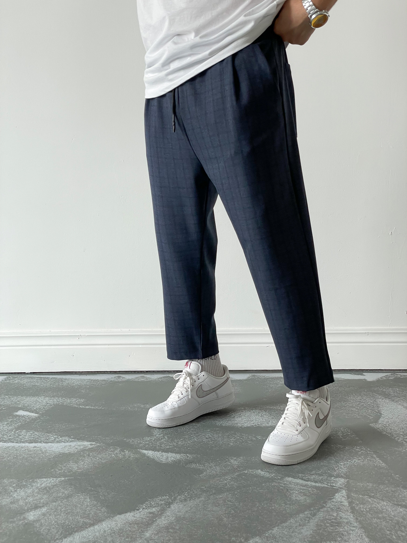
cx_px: 204
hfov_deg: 28.0
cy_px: 272
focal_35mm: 52
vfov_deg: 36.8
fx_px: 815
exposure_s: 1/120
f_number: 2
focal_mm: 6
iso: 64
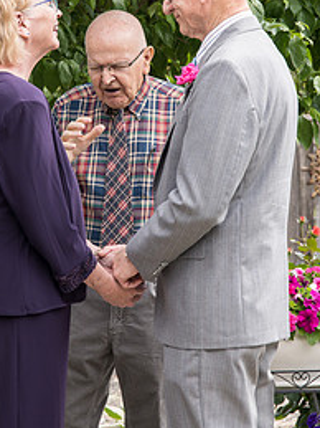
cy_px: 113
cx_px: 129
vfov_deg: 13.0
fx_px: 1863
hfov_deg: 9.8
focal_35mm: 151
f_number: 5
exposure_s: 1/500
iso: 400
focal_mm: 70
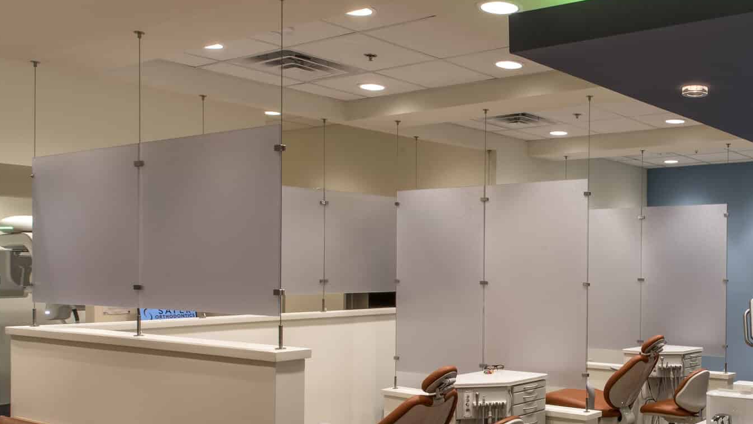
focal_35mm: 38
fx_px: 759
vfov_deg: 29.8
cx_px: 629
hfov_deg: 48.9
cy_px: 389
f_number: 19
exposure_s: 1.5
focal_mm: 17
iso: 64
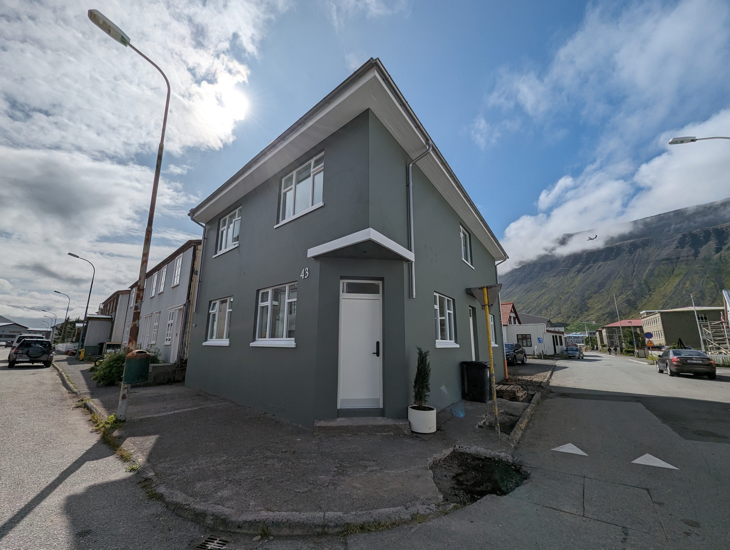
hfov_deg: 106.1
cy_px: 275
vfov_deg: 90.1
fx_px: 275
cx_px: 365
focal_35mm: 13
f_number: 2.2
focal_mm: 1.95
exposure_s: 1/8475
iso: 46
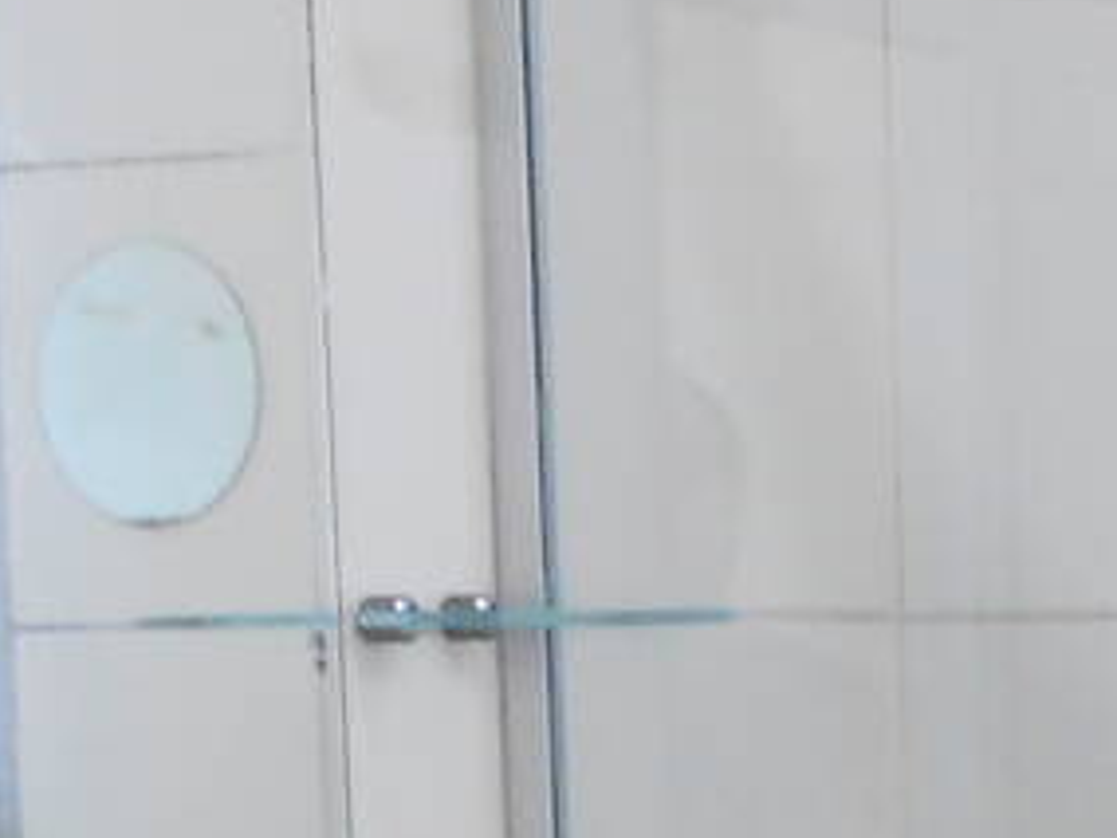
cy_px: 1243
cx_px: 1282
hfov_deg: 14.5
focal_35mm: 132
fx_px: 4259
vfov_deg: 10.8
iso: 250
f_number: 3.2
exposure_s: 1/30
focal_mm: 4.6
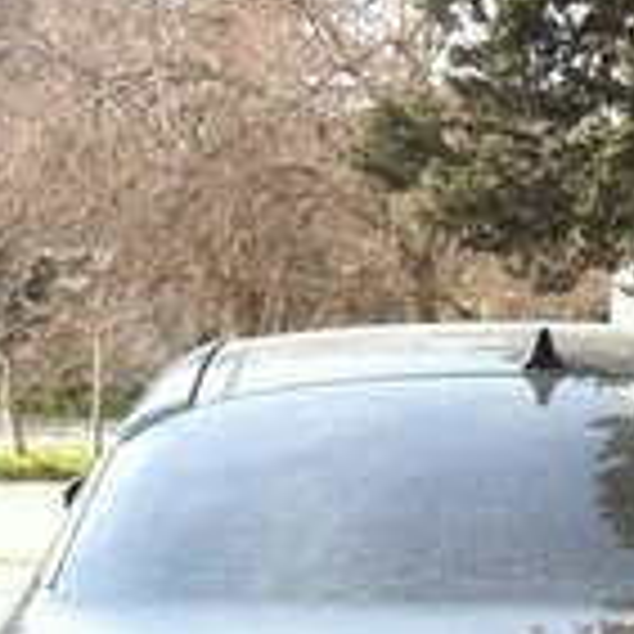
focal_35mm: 109
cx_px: 591
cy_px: 800
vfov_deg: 15.3
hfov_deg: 15.8
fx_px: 2259
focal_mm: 3.85
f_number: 2.8
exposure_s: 1/293
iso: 80
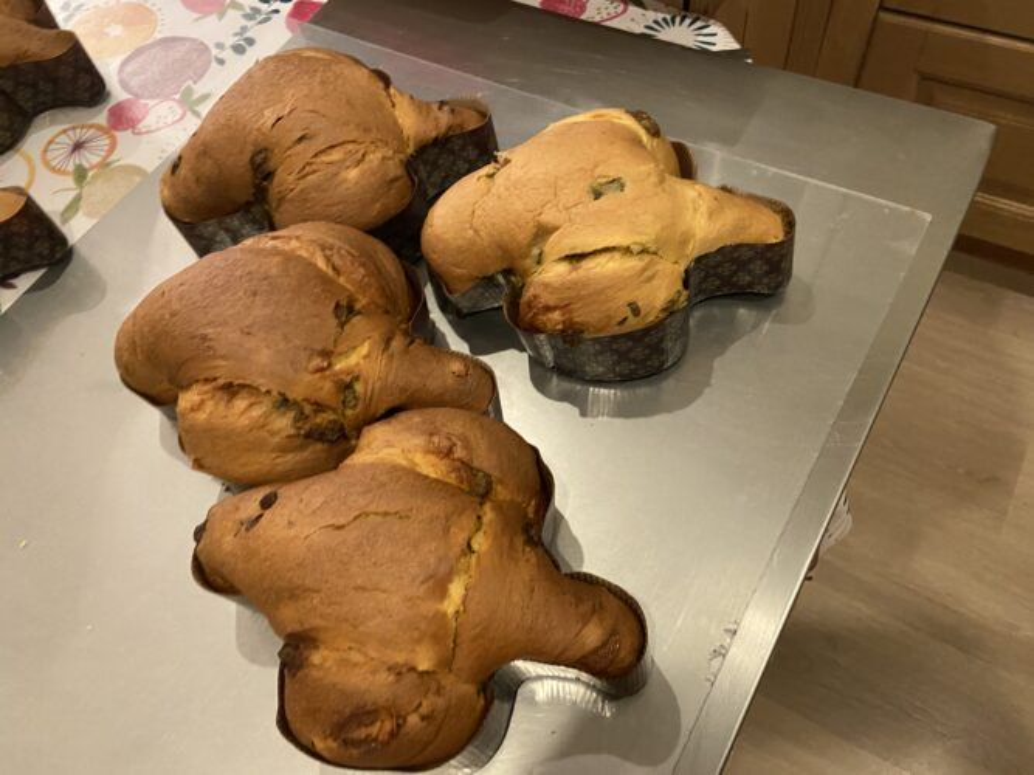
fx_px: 776
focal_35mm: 26
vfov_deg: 53.0
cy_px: 388
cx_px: 517
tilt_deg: -58.9
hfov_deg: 67.3
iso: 500
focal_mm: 4.25
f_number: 1.8
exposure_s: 1/33
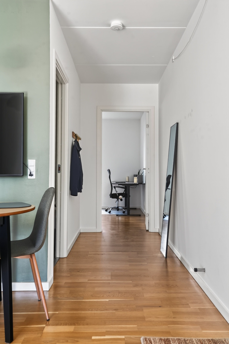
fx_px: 334
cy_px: 172
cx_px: 114
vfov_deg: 54.4
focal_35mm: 35
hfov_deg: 37.8
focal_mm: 35
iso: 400
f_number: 8
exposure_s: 1/5
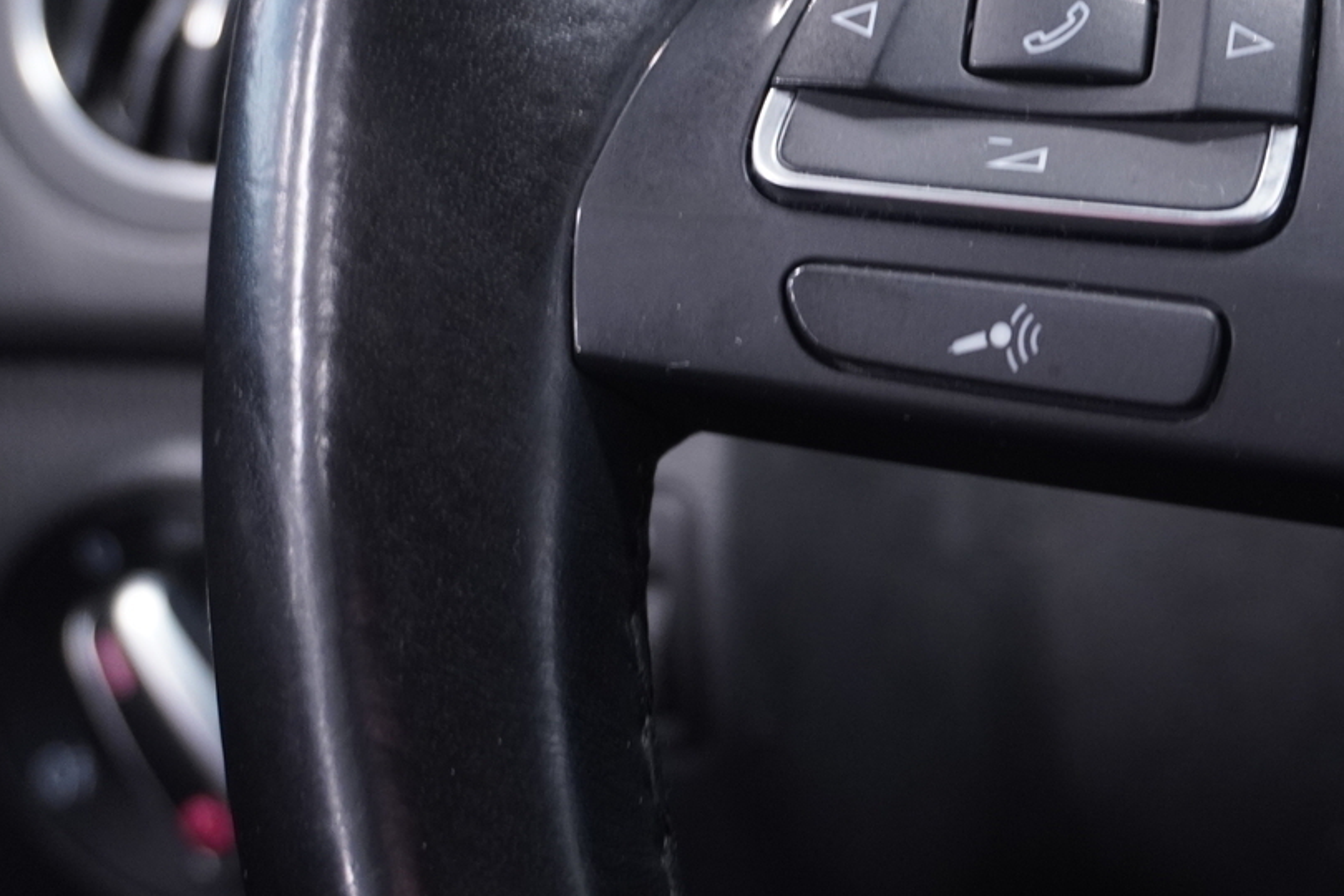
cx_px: 1133
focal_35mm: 75
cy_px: 194
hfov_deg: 26.3
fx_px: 2800
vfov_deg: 18.0
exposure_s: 1/13
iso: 1000
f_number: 4.5
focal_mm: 25
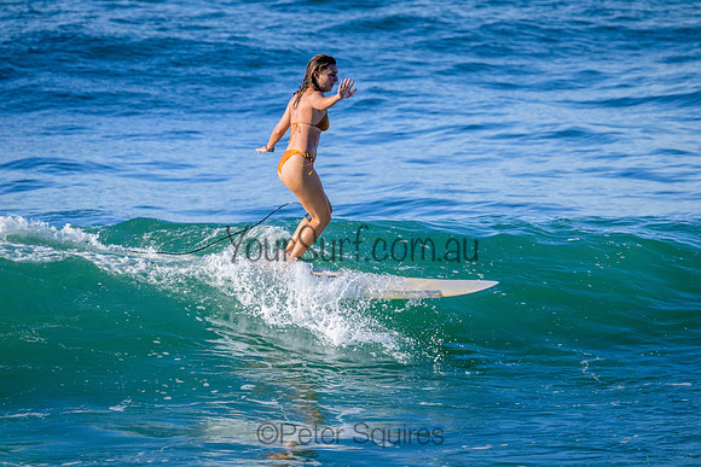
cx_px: 350
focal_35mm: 560
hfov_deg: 3.7
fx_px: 10906
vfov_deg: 2.5
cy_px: 234
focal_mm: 560
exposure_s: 1/2000
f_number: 11
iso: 1000
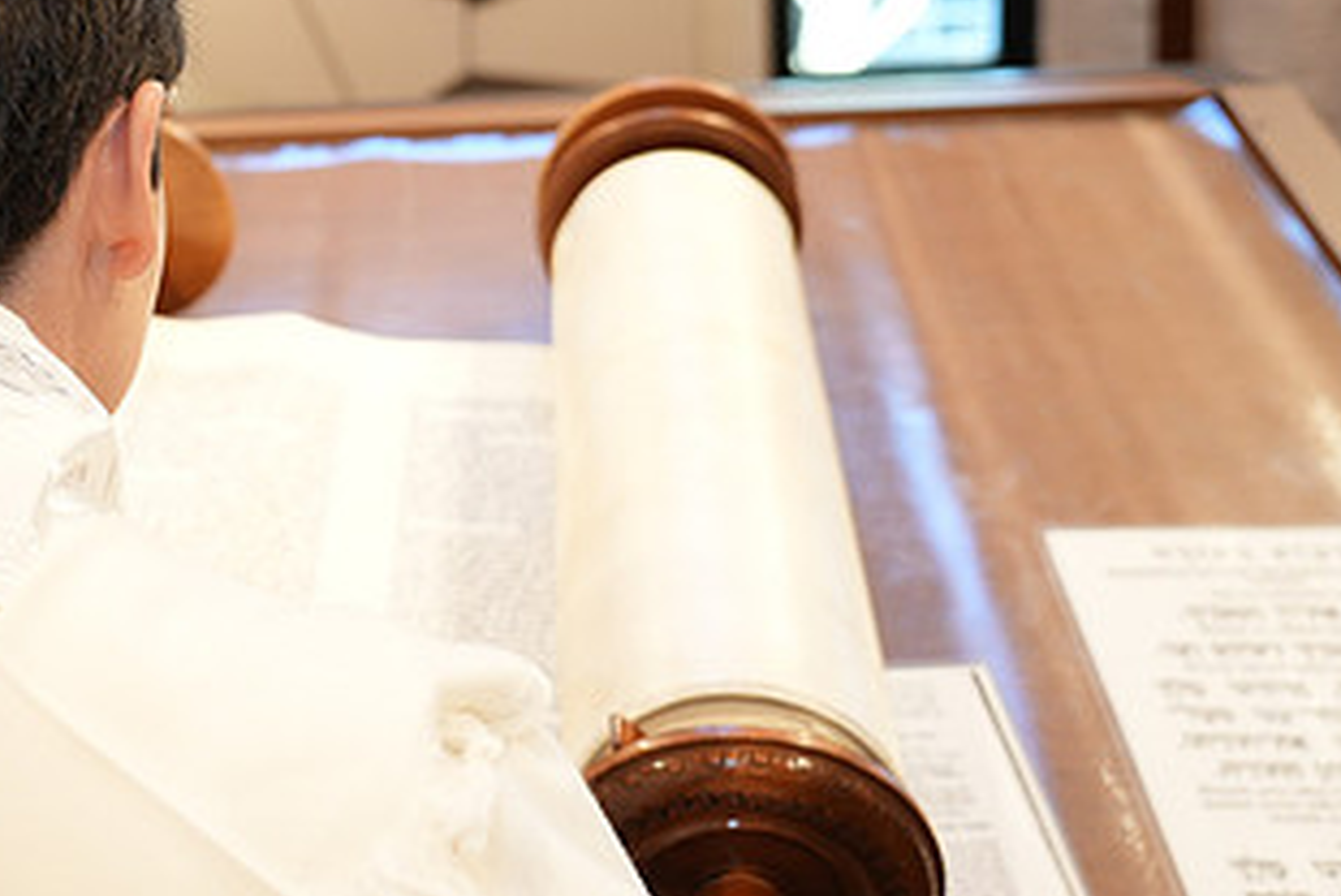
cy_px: 248
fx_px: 2013
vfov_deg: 24.9
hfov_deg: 35.3
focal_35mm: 54
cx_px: 220
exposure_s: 1/80
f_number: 4
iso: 640
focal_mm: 29
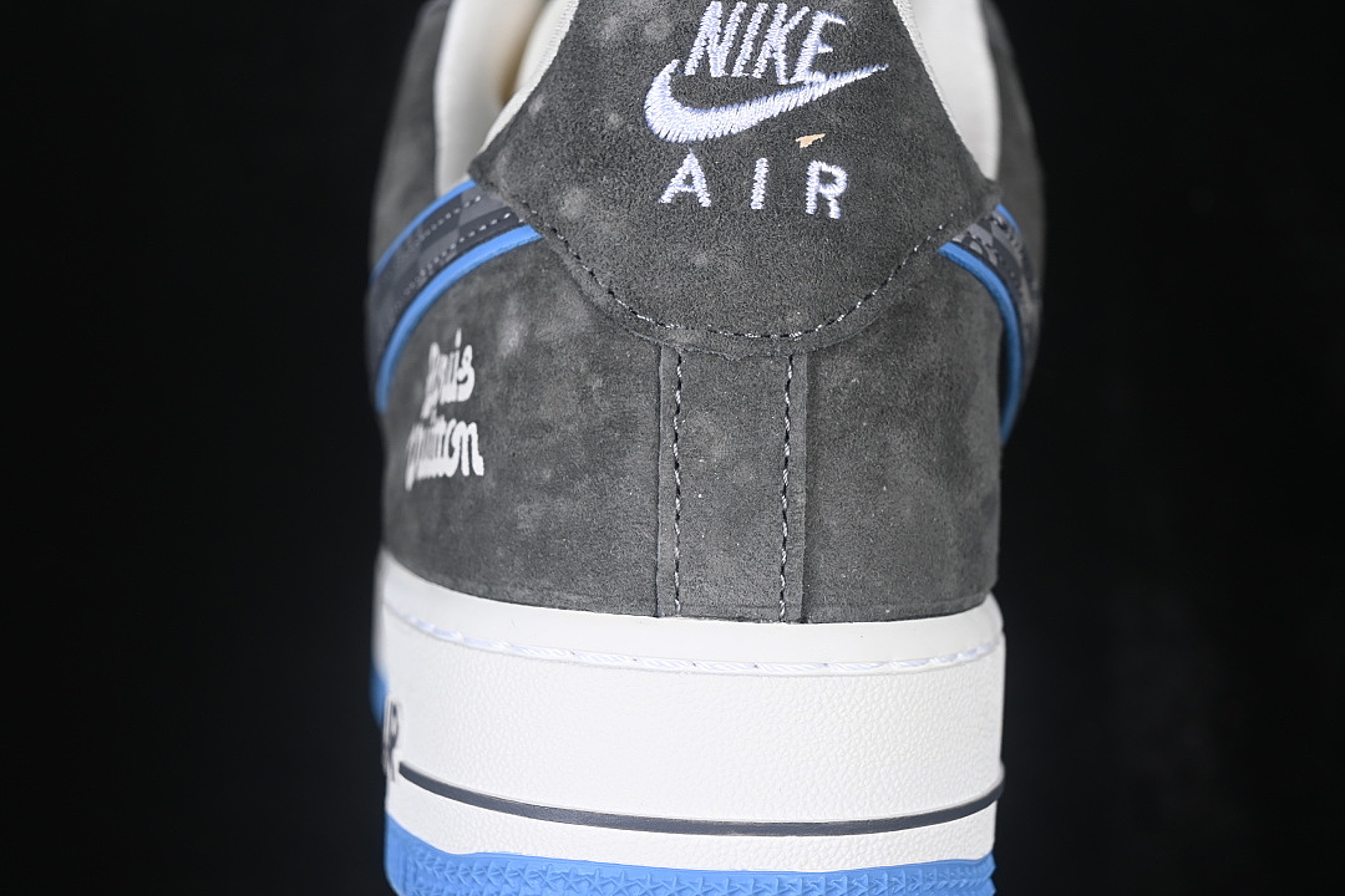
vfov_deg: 18.2
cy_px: 448
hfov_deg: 27.0
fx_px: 2802
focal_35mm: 75
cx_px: 672
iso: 160
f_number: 7.1
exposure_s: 1/80
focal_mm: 50
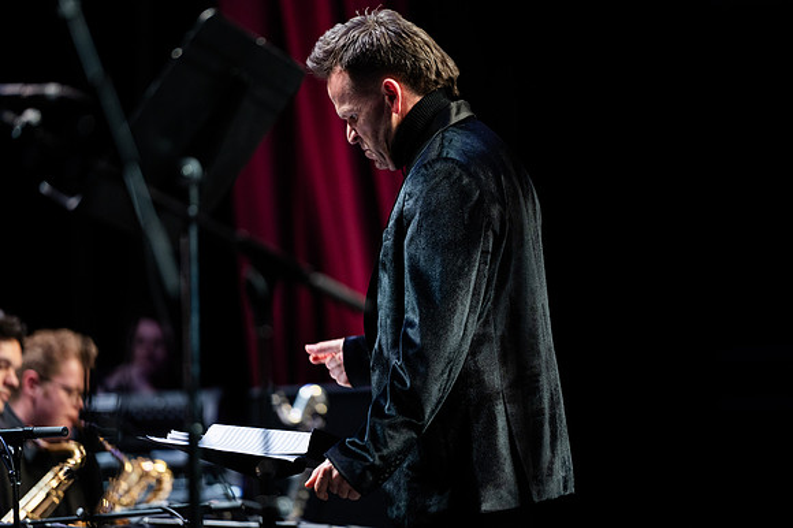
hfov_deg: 10.2
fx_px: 4459
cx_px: 396
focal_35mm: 203
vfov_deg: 6.8
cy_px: 264
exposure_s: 1/250
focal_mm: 200
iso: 2000
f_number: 2.8
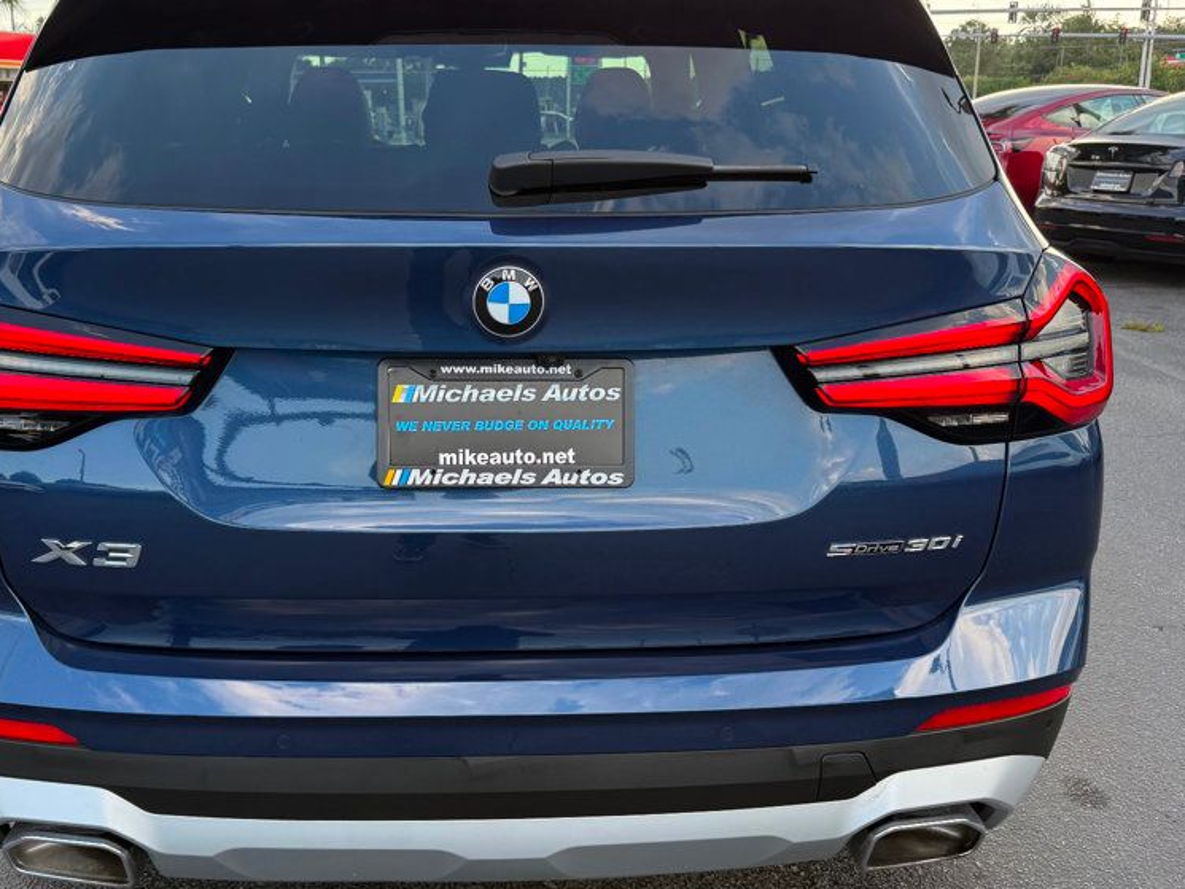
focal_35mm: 33
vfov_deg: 43.0
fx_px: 1130
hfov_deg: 55.1
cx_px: 506
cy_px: 433
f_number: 1.78
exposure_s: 1/414
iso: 100
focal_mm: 6.76
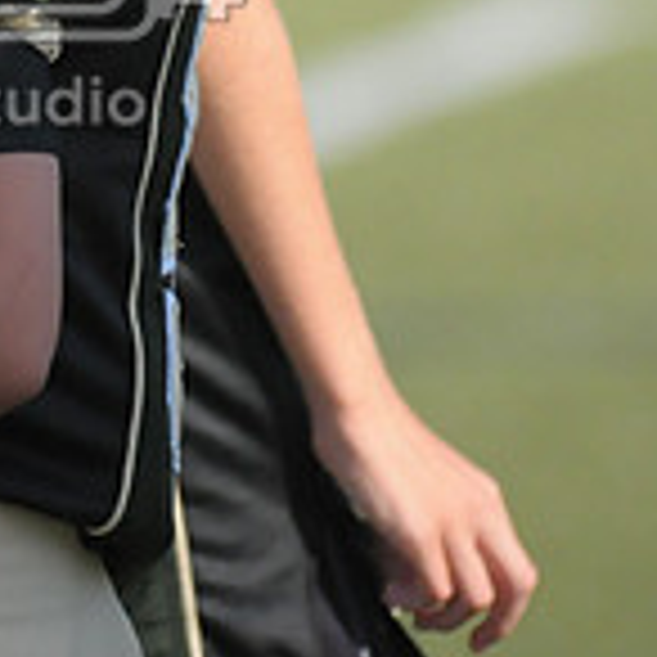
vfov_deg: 1.2
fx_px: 30449
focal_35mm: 1418
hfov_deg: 1.2
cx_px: -338
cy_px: -61
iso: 1600
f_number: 4
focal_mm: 280
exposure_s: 1/8000
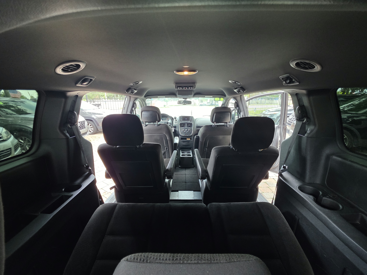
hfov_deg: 106.2
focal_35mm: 13
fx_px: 138
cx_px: 184
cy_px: 138
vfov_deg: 89.9
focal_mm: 2.2
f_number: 1.9
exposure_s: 1/120
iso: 250
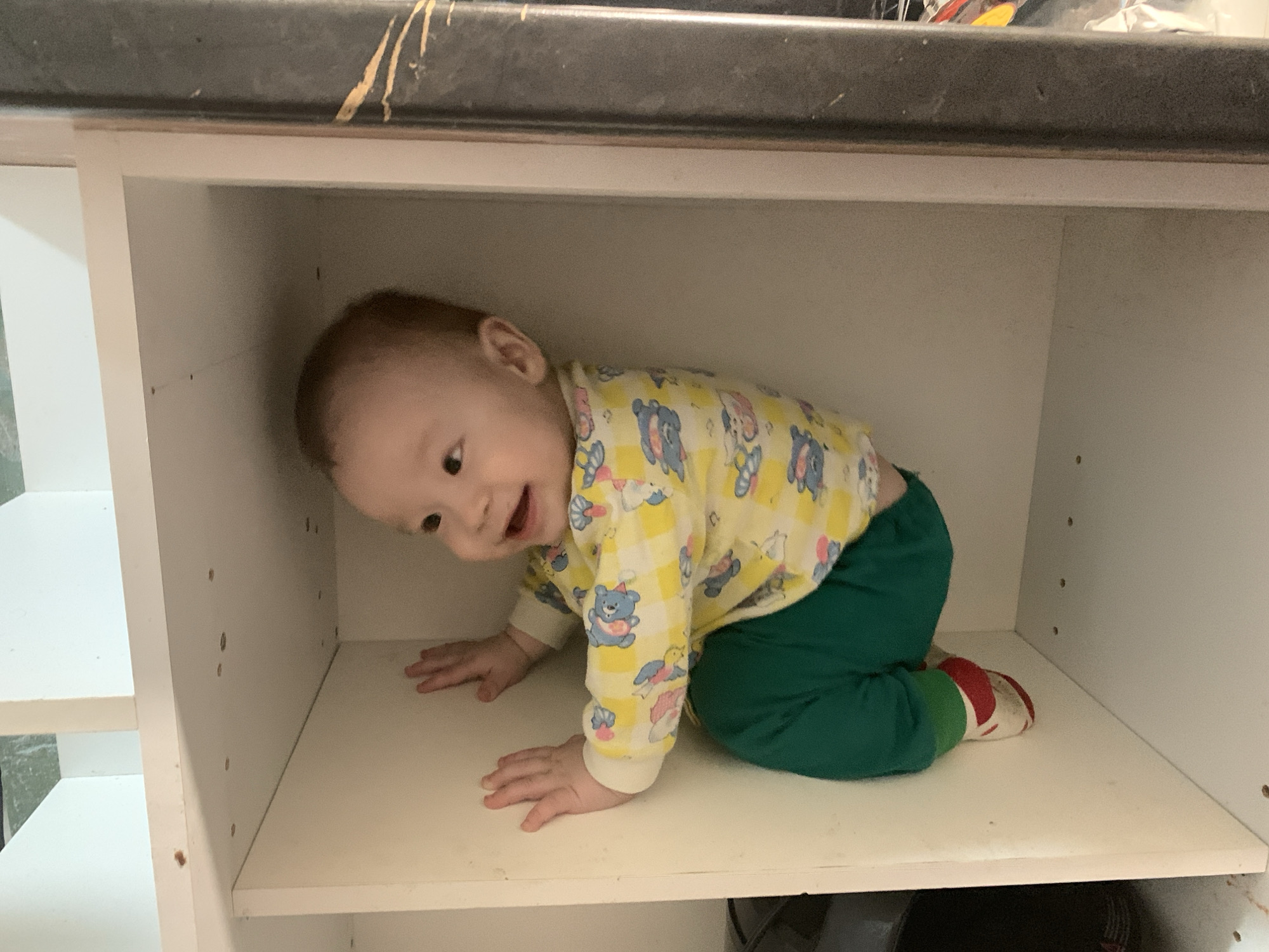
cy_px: 476
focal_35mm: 26
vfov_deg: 53.1
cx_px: 634
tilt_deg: -13.9
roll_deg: -0.7
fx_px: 953
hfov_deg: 67.3
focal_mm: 4.25
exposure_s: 1/17
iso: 640
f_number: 1.8
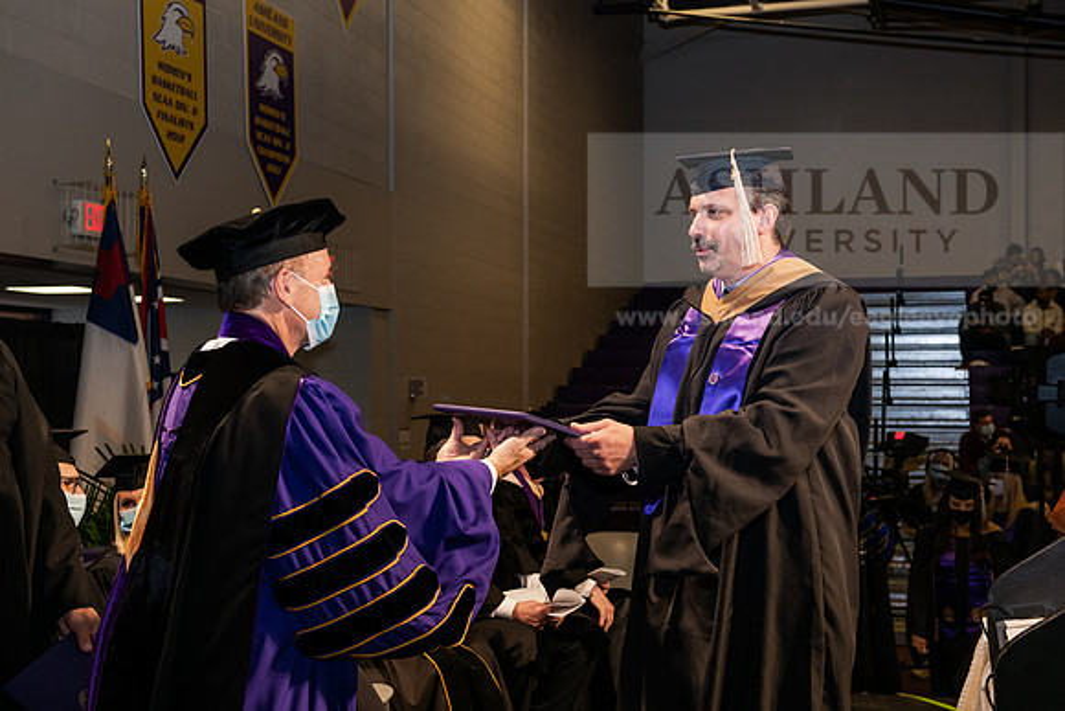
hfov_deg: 36.2
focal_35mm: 55
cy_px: 356
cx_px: 532
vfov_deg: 24.6
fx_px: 1627
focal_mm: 55
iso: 1600
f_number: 6.3
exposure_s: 1/200
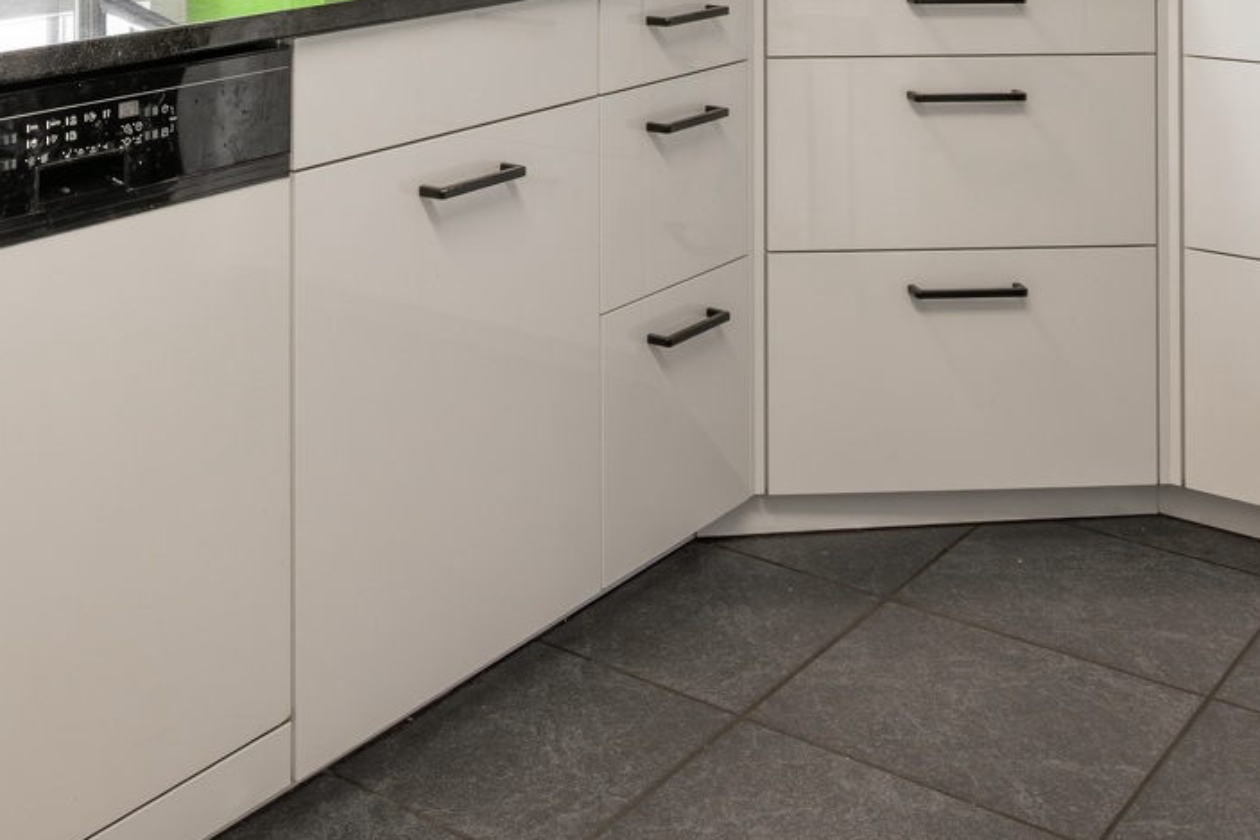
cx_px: 367
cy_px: -246
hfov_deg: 38.2
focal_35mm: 51
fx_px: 1785
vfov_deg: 23.5
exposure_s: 1/8
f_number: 9
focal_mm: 14
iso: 250
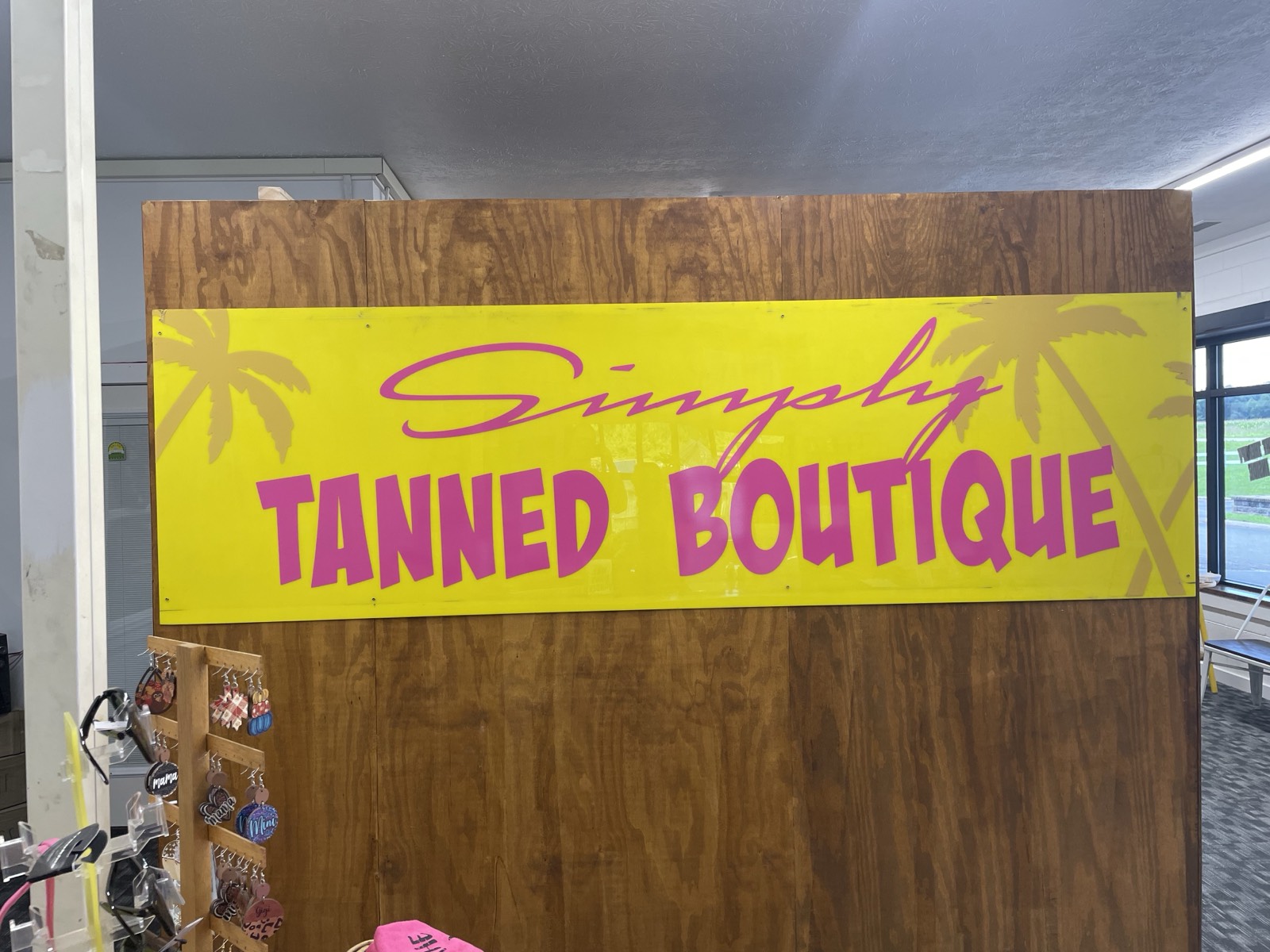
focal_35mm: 26
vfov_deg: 53.1
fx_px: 954
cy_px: 476
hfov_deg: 67.3
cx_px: 635
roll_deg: +2.2
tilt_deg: -0.3
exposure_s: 1/120
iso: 80
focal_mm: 4.2
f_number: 1.6
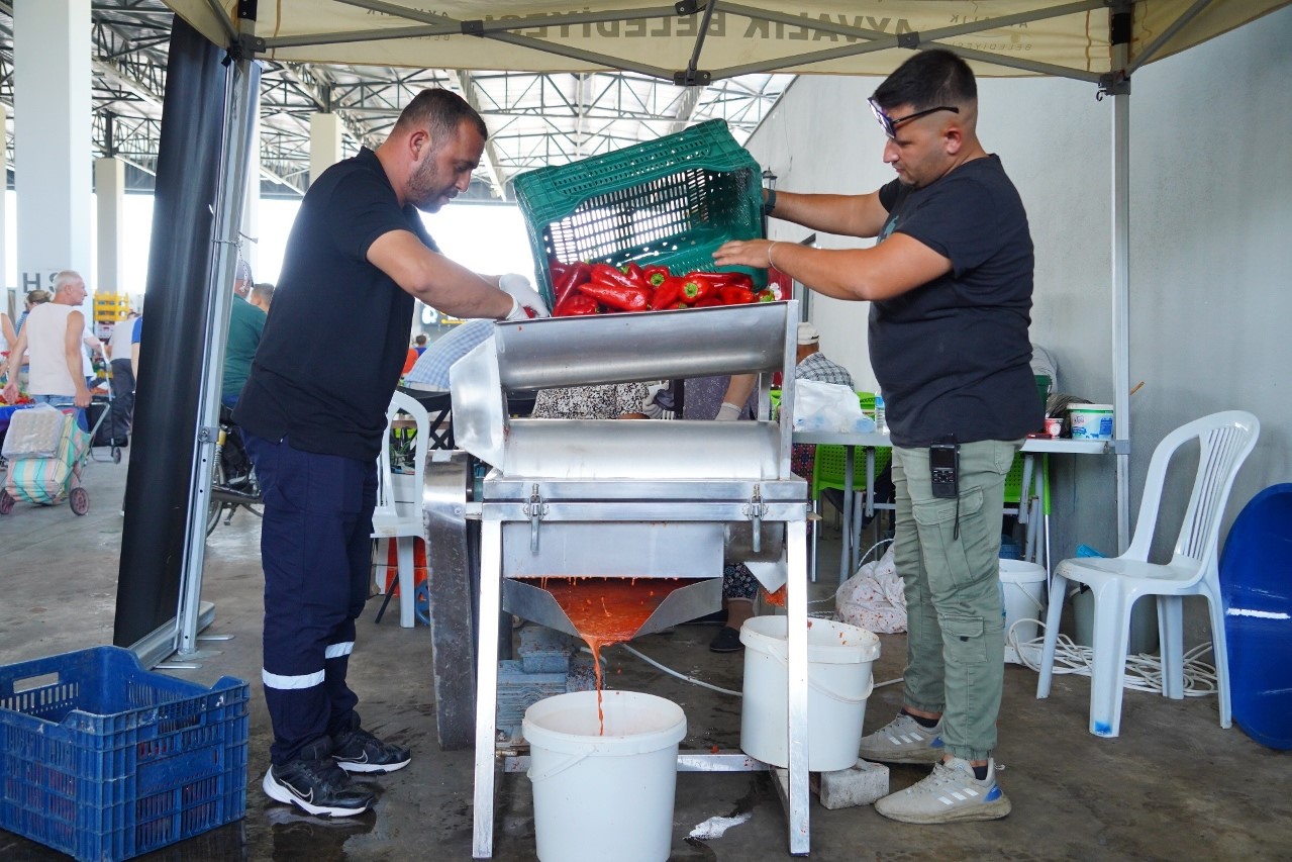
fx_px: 1184
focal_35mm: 33
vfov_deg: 40.0
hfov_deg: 57.2
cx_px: 646
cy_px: 431
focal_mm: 33
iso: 1600
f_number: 4.5
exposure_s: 1/200
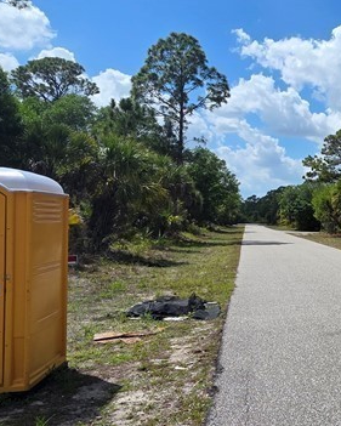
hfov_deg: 33.8
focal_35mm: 37
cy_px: 194
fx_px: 467
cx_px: 392
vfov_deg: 49.0
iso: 40
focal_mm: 2.2
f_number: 1.9
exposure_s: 1/3512
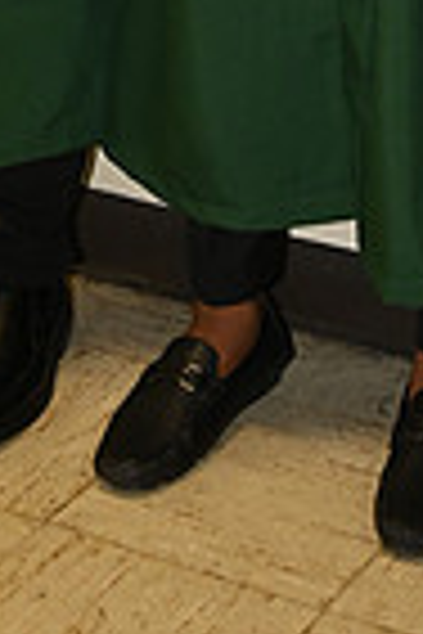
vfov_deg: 12.5
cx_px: 387
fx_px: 2538
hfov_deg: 9.5
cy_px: -652
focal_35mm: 144
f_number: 5.6
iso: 1600
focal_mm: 35
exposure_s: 1/60
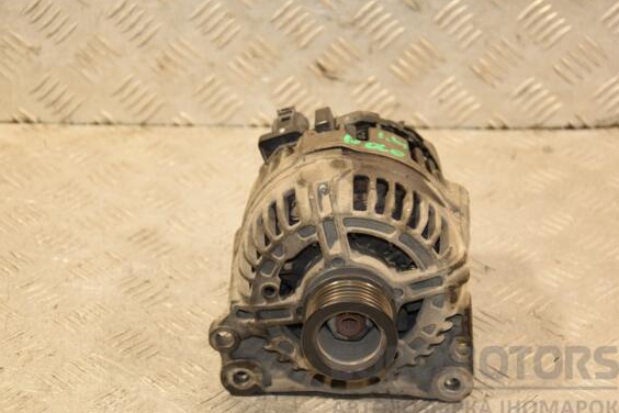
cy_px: 216
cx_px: 311
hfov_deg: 20.6
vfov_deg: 13.8
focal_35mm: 99
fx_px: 1702
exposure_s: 1/125
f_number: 5.3
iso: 800
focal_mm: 62
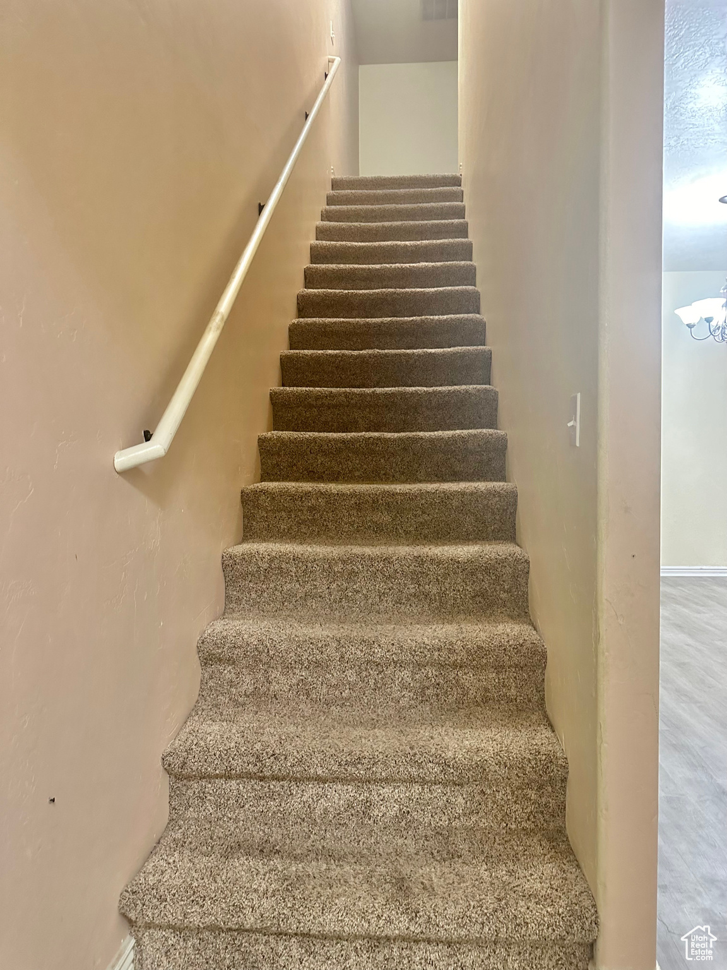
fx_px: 672
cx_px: 364
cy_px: 485
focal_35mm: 24
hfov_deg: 56.8
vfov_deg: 71.6
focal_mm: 6.86
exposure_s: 1/60
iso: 800
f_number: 1.78
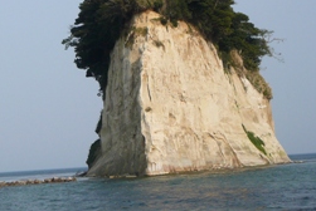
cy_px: 88
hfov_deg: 16.1
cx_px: 55
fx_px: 1107
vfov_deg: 10.9
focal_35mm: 126
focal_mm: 11.2
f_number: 4.3
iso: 100
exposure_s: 1/800
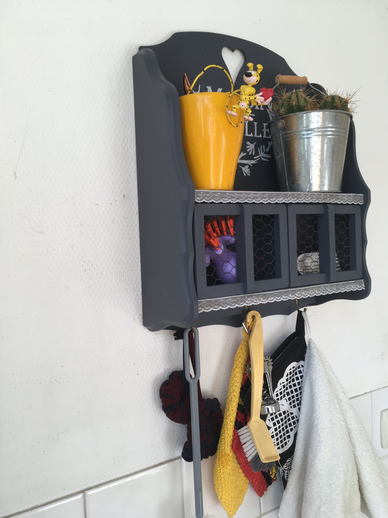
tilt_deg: -4.0
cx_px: 194
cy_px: 259
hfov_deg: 48.2
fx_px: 433
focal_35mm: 29
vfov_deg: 61.7
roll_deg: +2.4
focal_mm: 4.15
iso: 40
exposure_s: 1/100
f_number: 2.2
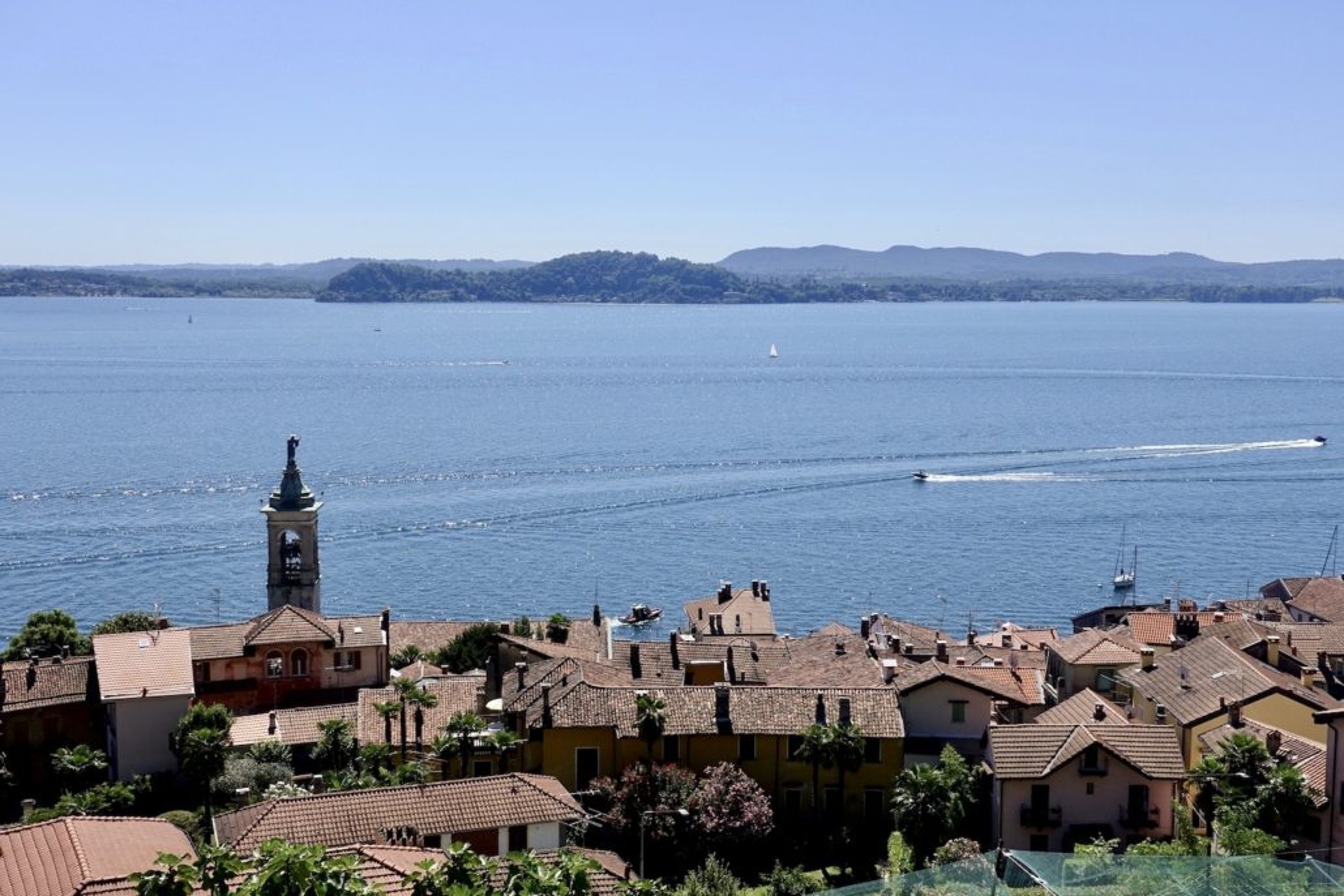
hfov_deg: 47.4
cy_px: 448
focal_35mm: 41
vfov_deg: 32.6
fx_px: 1531
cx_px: 672
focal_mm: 14.9
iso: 125
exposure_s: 1/640
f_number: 5.6
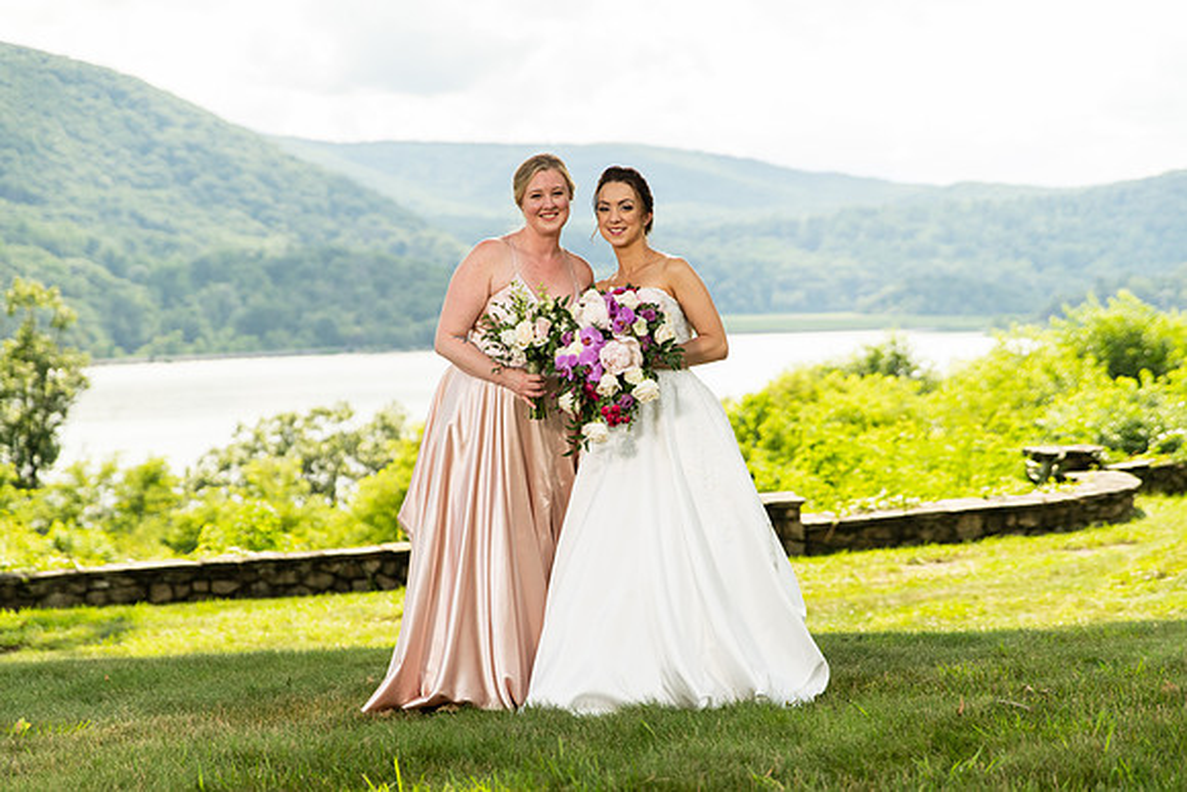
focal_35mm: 75
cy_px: 424
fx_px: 2472
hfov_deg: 27.0
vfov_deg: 18.2
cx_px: 636
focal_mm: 70
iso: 1000
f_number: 2.8
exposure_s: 1/4000
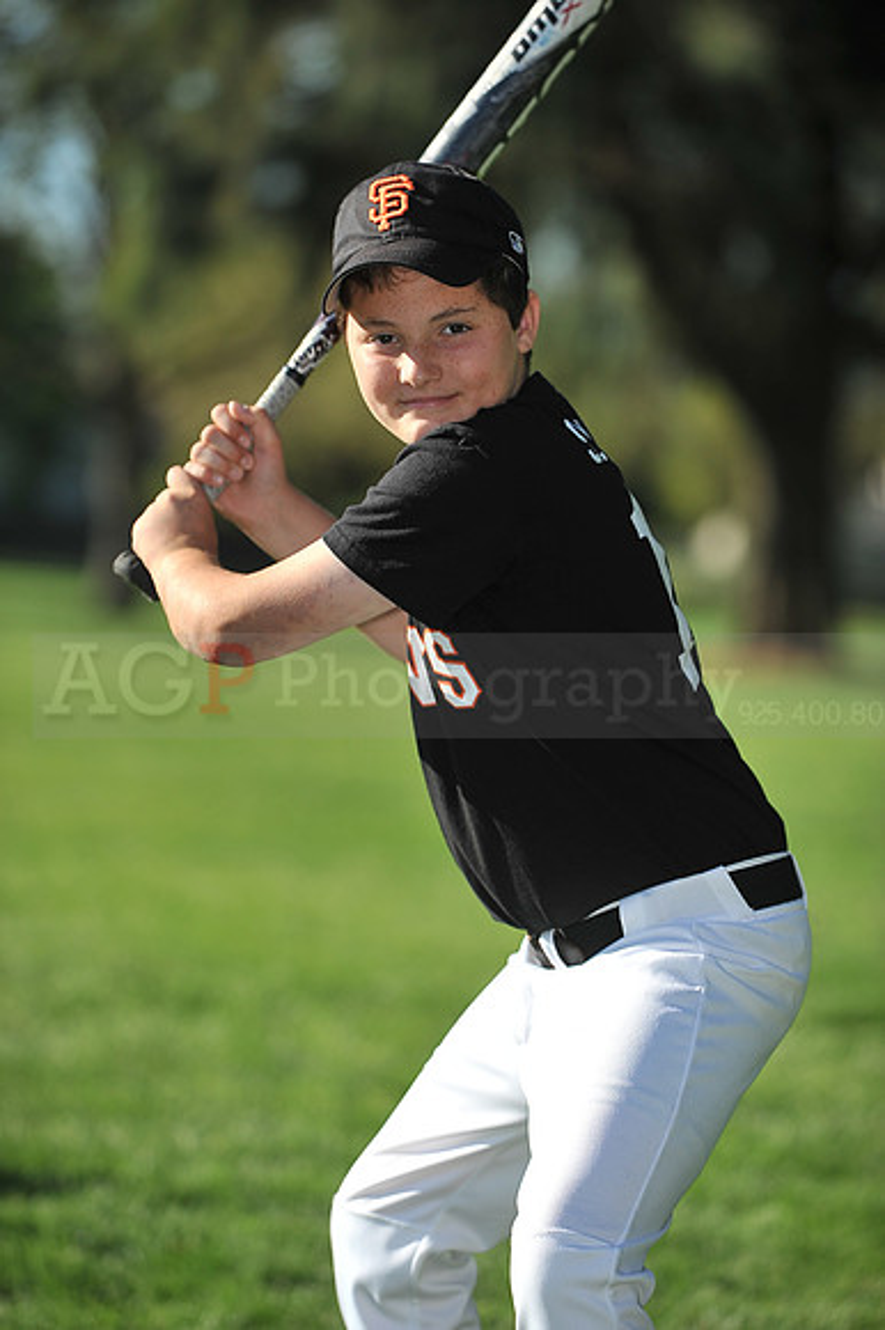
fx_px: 6091
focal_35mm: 165
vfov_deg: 12.5
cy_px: 665
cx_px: 442
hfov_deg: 8.3
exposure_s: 1/2500
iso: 200
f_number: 4
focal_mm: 165
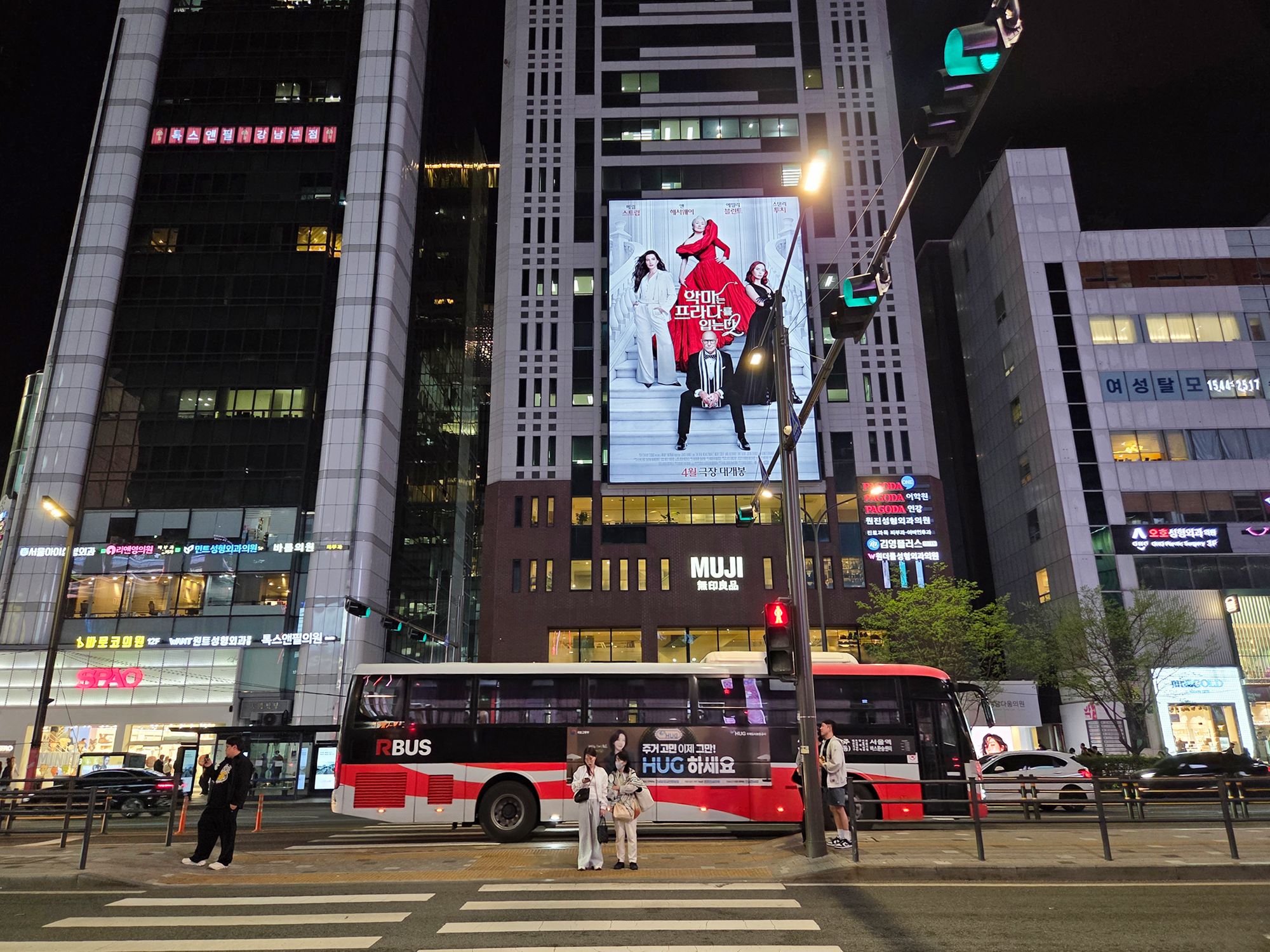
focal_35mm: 23
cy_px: 476
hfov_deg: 73.9
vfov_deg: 58.9
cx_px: 635
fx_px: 844
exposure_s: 1/120
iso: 250
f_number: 1.8
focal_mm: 5.4
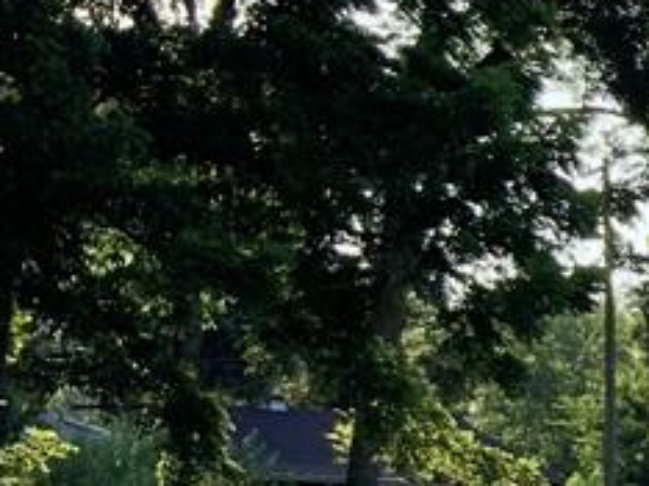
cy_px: 492
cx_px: 1309
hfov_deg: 13.3
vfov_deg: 11.5
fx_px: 2379
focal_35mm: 127
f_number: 1.8
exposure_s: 1/898
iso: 16
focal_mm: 3
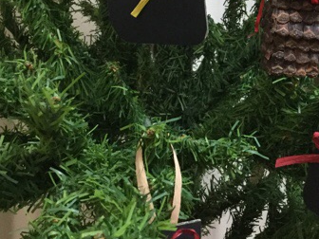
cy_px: 19
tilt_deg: -10.4
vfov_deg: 24.1
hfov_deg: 32.3
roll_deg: -5.8
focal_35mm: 59
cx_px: 228
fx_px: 544
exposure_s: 1/20
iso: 200
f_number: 2.4
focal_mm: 3.3
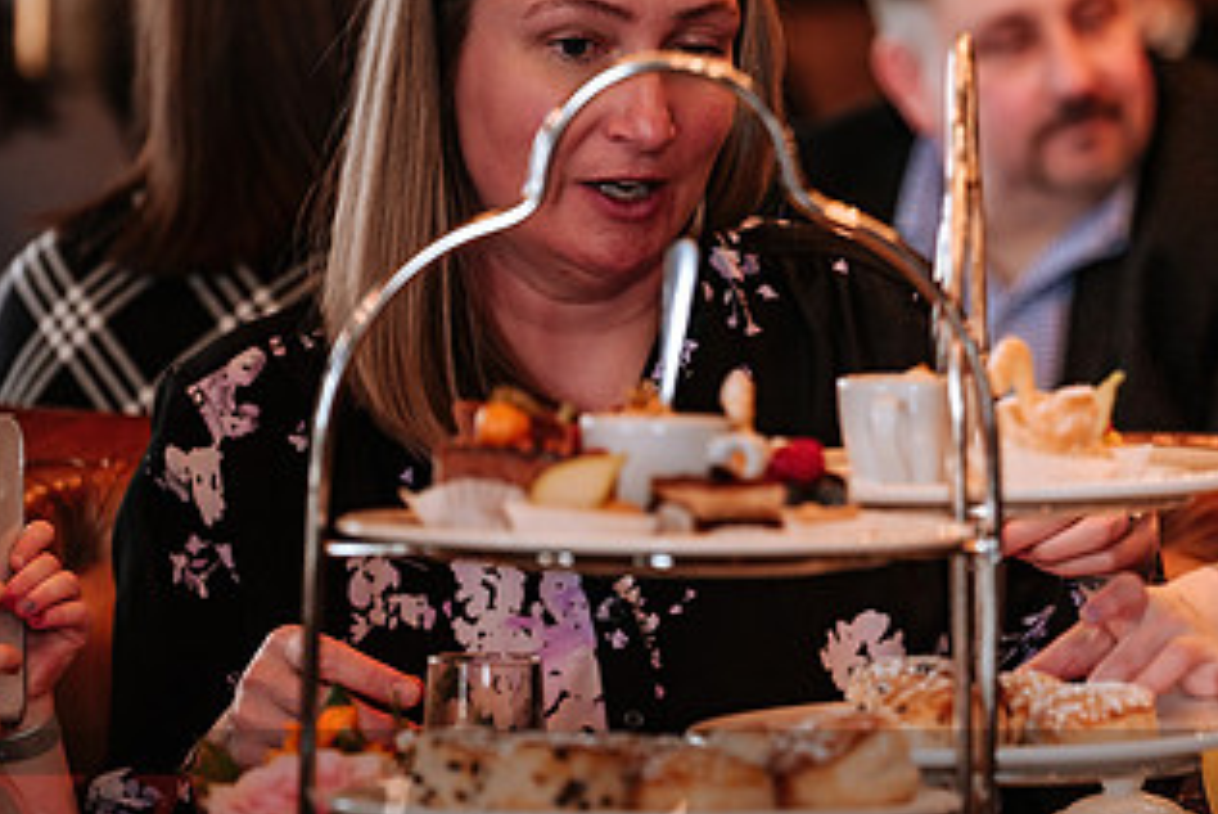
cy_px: 285
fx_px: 8969
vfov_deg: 5.2
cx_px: 961
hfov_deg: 7.8
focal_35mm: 265
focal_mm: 90.6
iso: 400
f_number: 2.8
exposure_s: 1/80
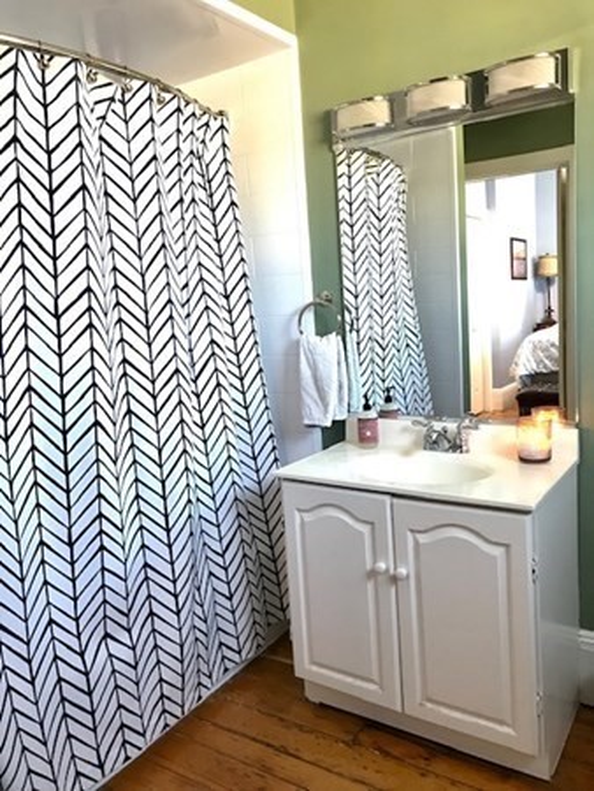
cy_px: 396
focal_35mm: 28
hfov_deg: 49.8
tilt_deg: -7.6
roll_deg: +3.1
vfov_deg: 63.4
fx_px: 640
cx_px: 297
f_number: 1.8
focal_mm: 3.99
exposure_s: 1/15
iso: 64
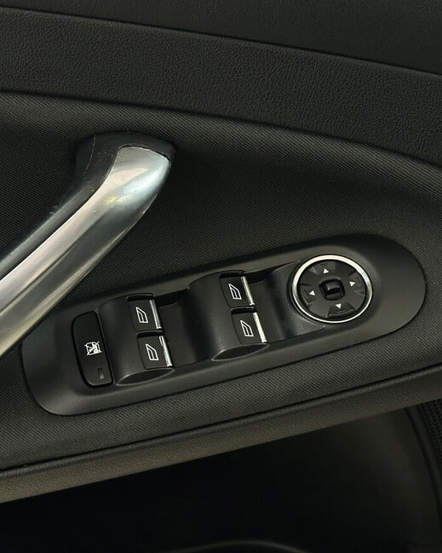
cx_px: 192
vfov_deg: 29.1
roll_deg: +3.0
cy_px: 266
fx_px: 1063
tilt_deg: -34.8
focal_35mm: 65
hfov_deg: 23.5
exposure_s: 1/33
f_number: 1.78
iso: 320
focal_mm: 6.86
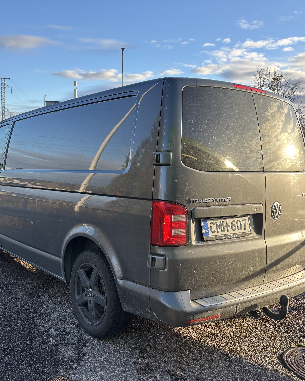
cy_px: 190
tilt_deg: -7.8
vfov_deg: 52.8
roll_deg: -0.8
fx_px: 384
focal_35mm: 34
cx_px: 127
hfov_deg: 43.2
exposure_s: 1/321
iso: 50
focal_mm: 5.96
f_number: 1.6
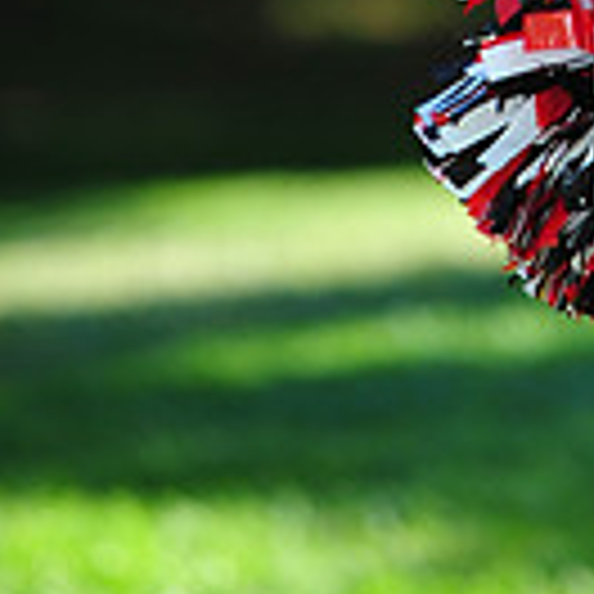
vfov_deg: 2.5
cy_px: -414
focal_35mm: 689
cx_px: 864
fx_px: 13376
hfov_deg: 2.5
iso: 400
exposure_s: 1/800
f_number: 4.5
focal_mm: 185
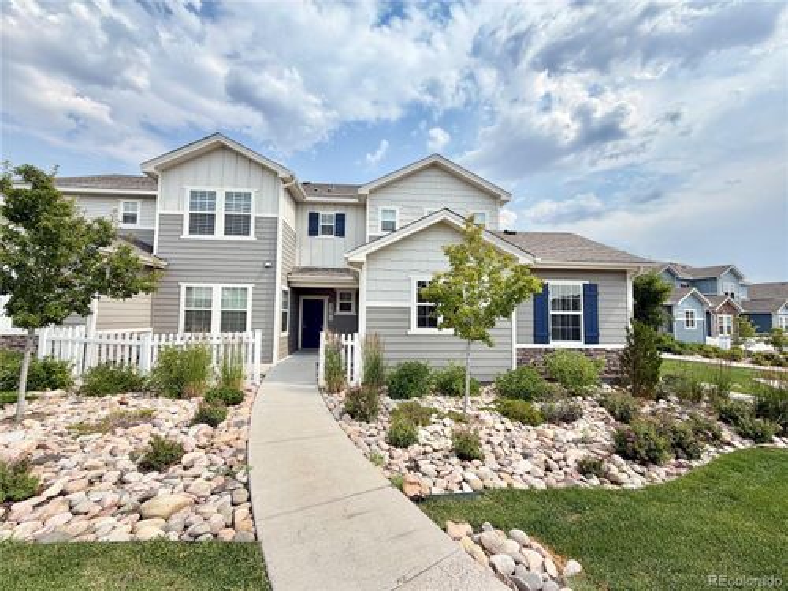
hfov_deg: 102.1
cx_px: 394
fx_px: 319
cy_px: 296
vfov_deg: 85.7
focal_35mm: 14
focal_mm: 2.22
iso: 20
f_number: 2.2
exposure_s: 1/1235
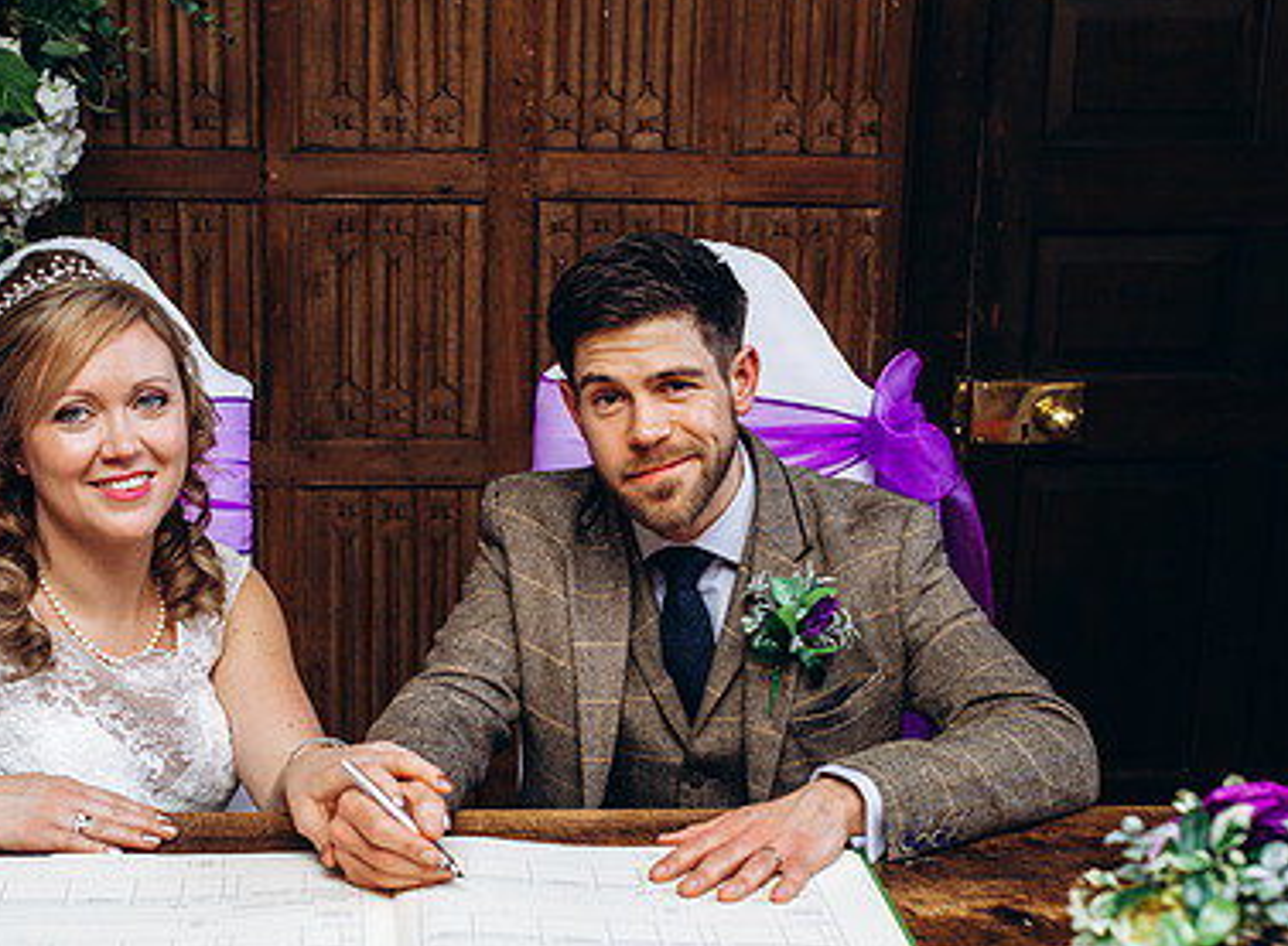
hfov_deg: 32.9
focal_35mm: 59
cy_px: 603
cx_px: 546
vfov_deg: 24.4
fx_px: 2179
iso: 250
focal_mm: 35
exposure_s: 1/80
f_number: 4
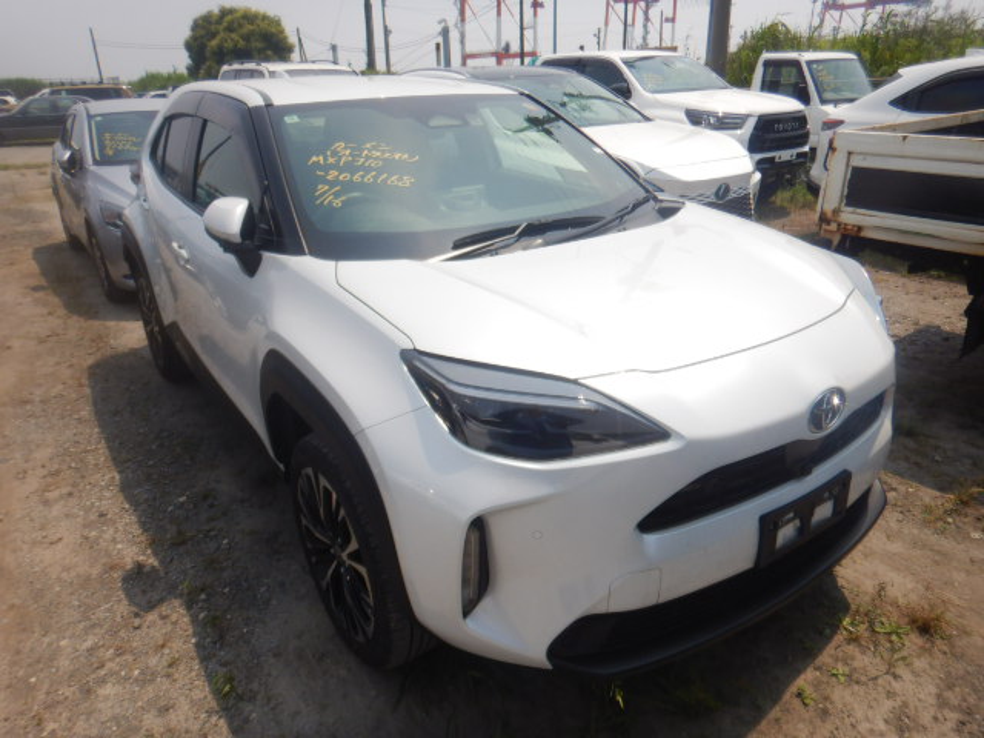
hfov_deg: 71.6
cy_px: 369
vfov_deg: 56.8
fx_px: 682
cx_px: 492
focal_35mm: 24
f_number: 2.8
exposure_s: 1/500
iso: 125
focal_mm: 4.3
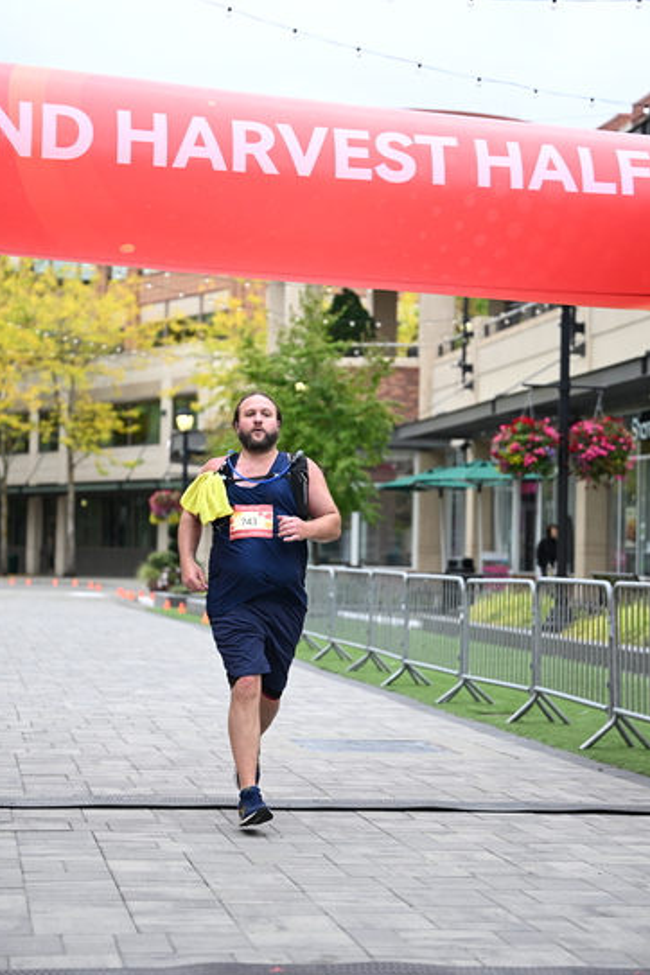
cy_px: 492
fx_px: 2139
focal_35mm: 79
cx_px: 322
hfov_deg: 17.3
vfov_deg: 25.7
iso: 400
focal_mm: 78
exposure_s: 1/1250
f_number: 2.8
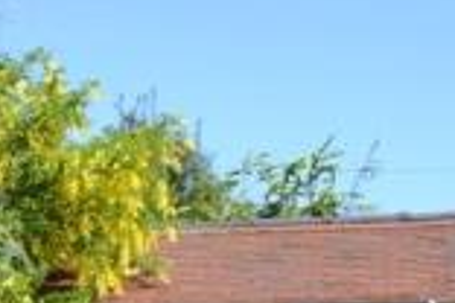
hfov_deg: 11.6
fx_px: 2073
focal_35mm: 164
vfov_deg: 8.3
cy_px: 357
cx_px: -354
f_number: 7.1
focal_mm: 26
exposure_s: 1/200
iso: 100
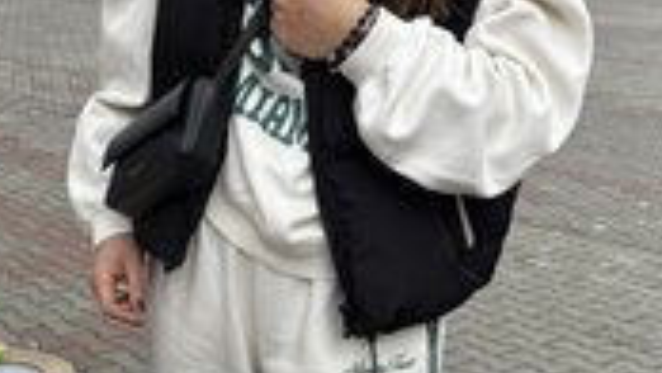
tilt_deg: -31.2
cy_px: 567
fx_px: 1141
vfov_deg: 16.8
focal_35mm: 65
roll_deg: +0.7
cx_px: 95
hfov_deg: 31.2
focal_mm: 5.96
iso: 50
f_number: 1.6
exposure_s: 1/1695
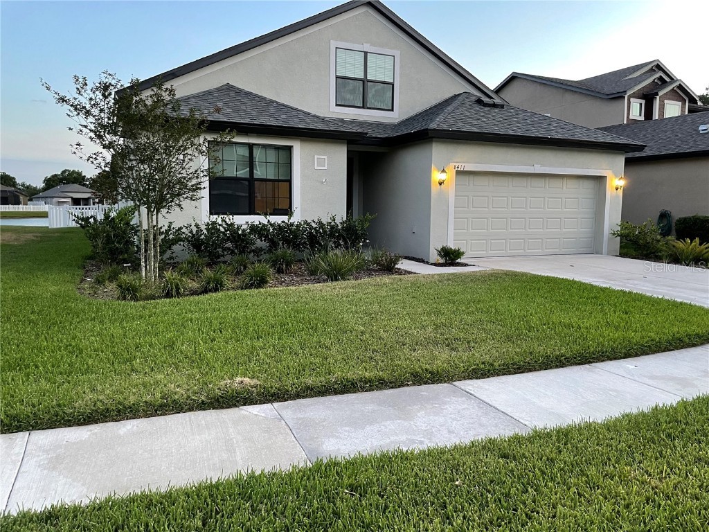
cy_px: 266
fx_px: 533
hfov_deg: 67.3
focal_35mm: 26
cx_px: 354
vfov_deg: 53.1
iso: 250
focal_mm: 4.2
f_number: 1.6
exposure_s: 1/60
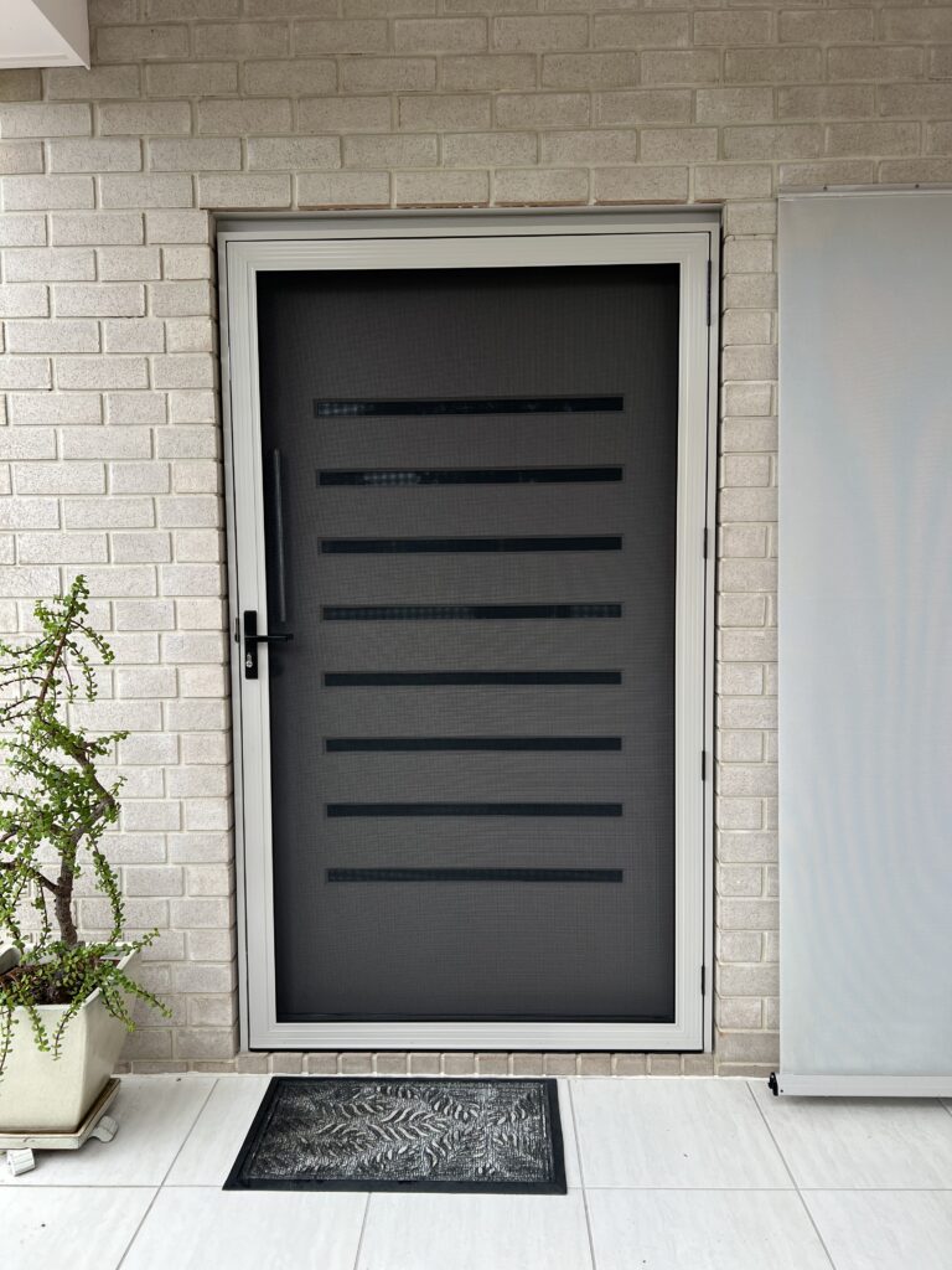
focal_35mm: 26
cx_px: 476
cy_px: 635
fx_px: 953
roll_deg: -0.3
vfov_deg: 67.3
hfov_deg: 53.1
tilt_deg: -4.3
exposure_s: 1/121
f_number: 1.5
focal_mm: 5.7
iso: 50
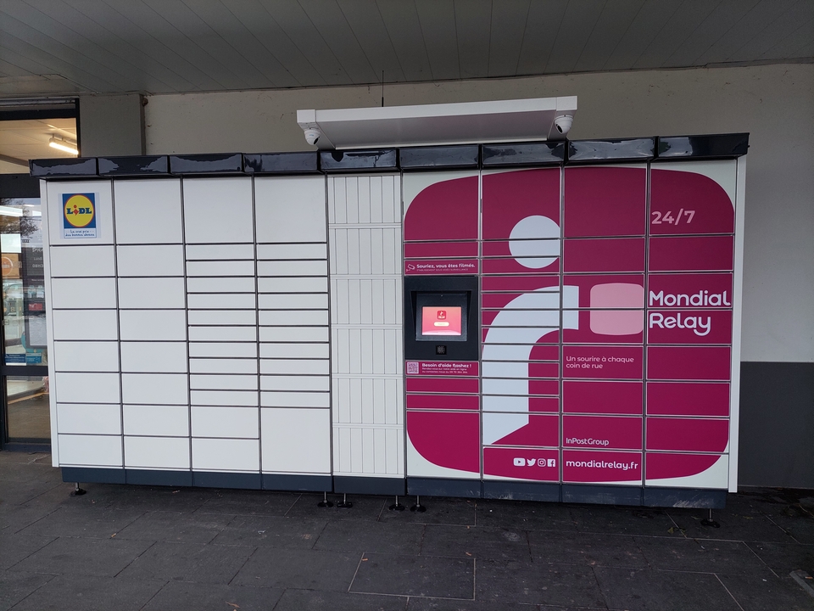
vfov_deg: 56.8
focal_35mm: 24
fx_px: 564
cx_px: 407
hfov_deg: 71.6
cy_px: 306
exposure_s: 1/50
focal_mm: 5.23
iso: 100
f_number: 1.8
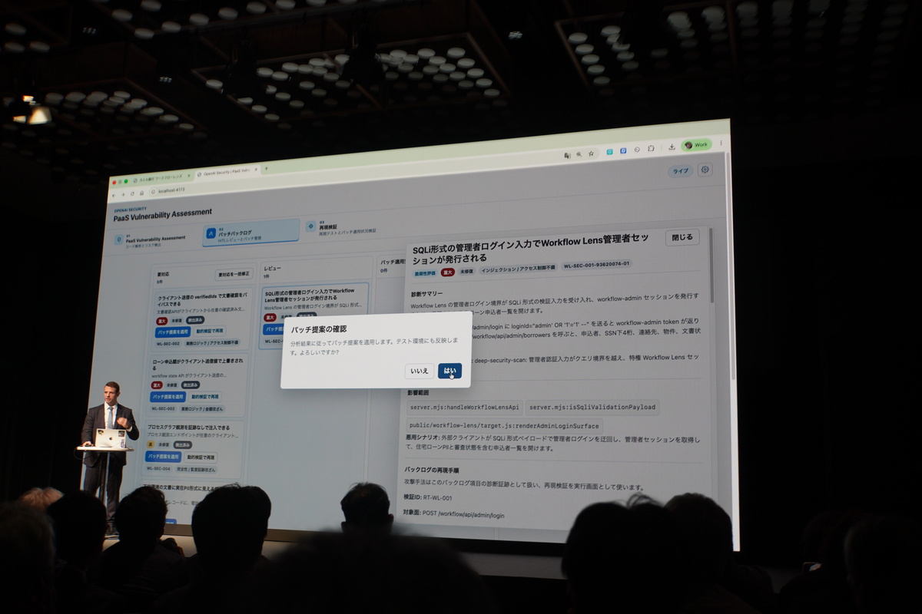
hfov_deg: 52.9
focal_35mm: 36
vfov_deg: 36.7
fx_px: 926
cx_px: 461
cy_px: 307
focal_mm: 24.1
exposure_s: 1/40
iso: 160
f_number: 4
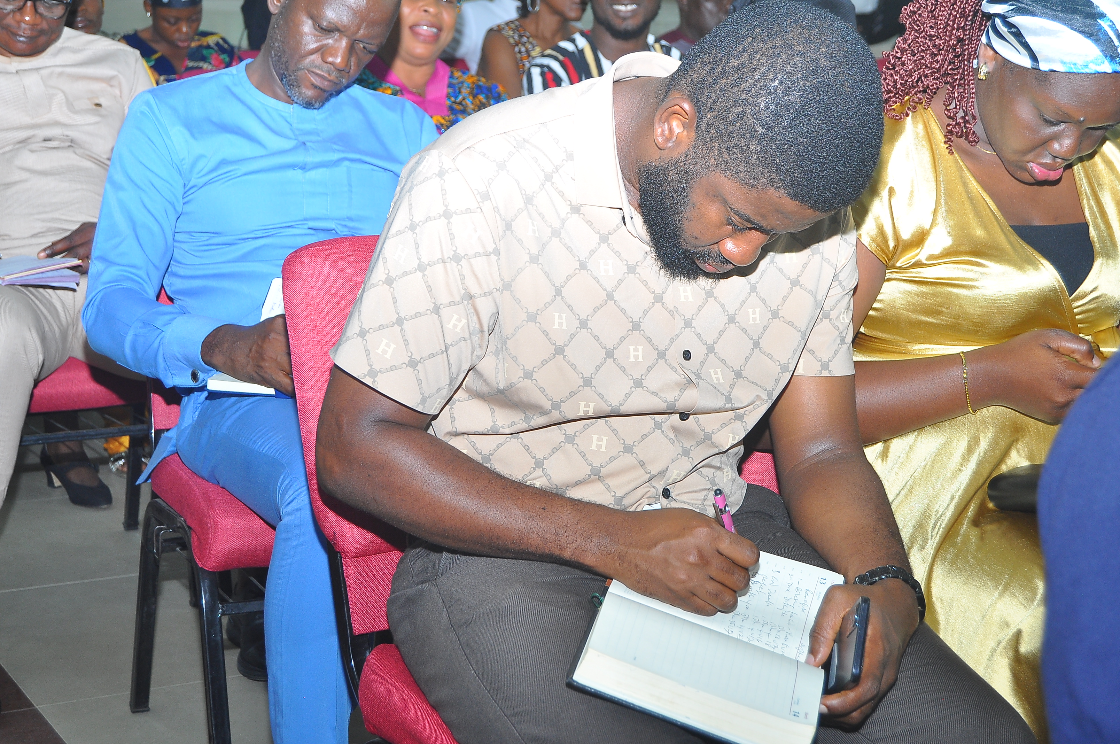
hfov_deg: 31.9
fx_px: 1958
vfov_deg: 21.5
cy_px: 372
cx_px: 560
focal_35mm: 63
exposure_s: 1/100
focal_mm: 42
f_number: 5
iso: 400
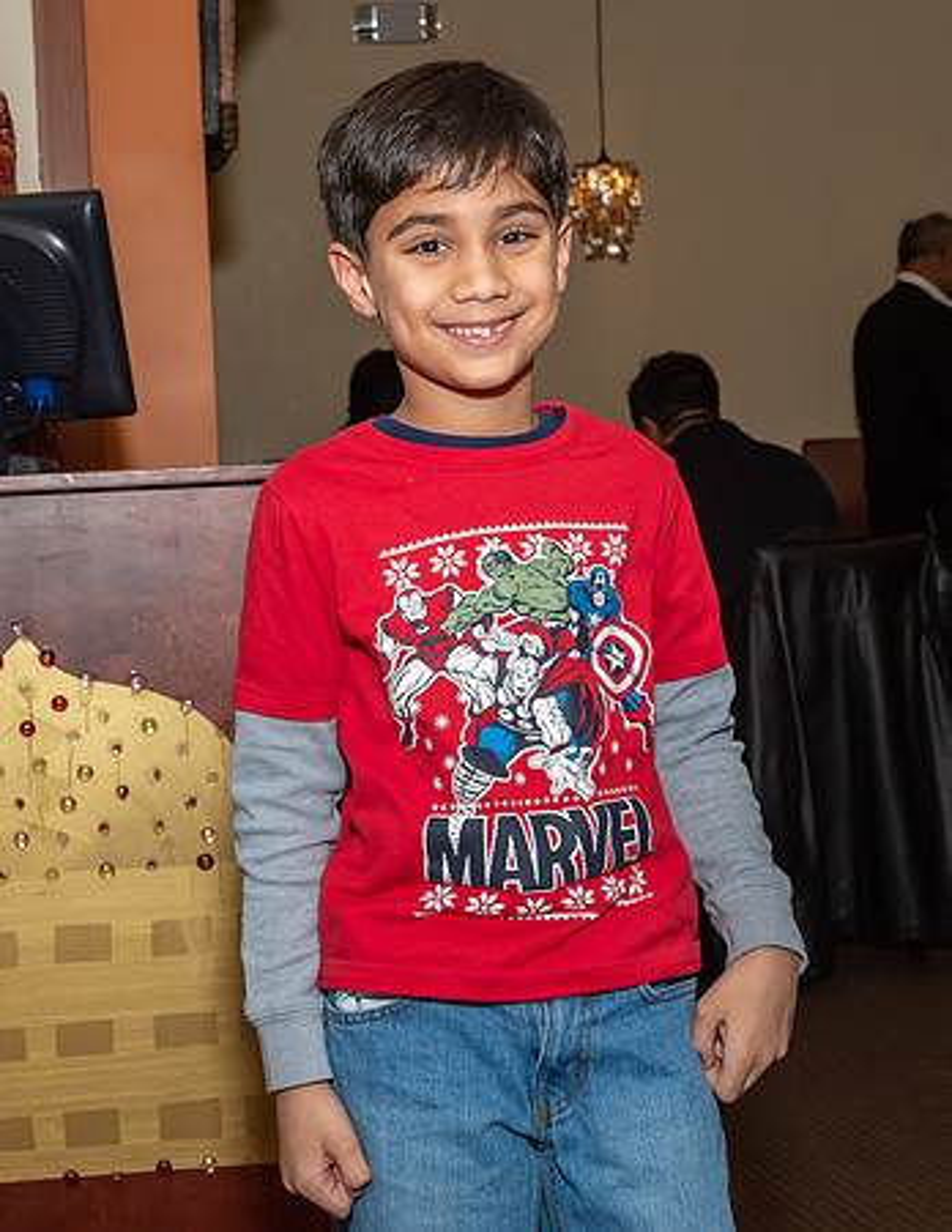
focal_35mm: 73
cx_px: 477
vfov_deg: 26.5
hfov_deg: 20.6
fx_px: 2615
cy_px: 584
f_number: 8
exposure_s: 1/250
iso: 500
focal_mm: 32
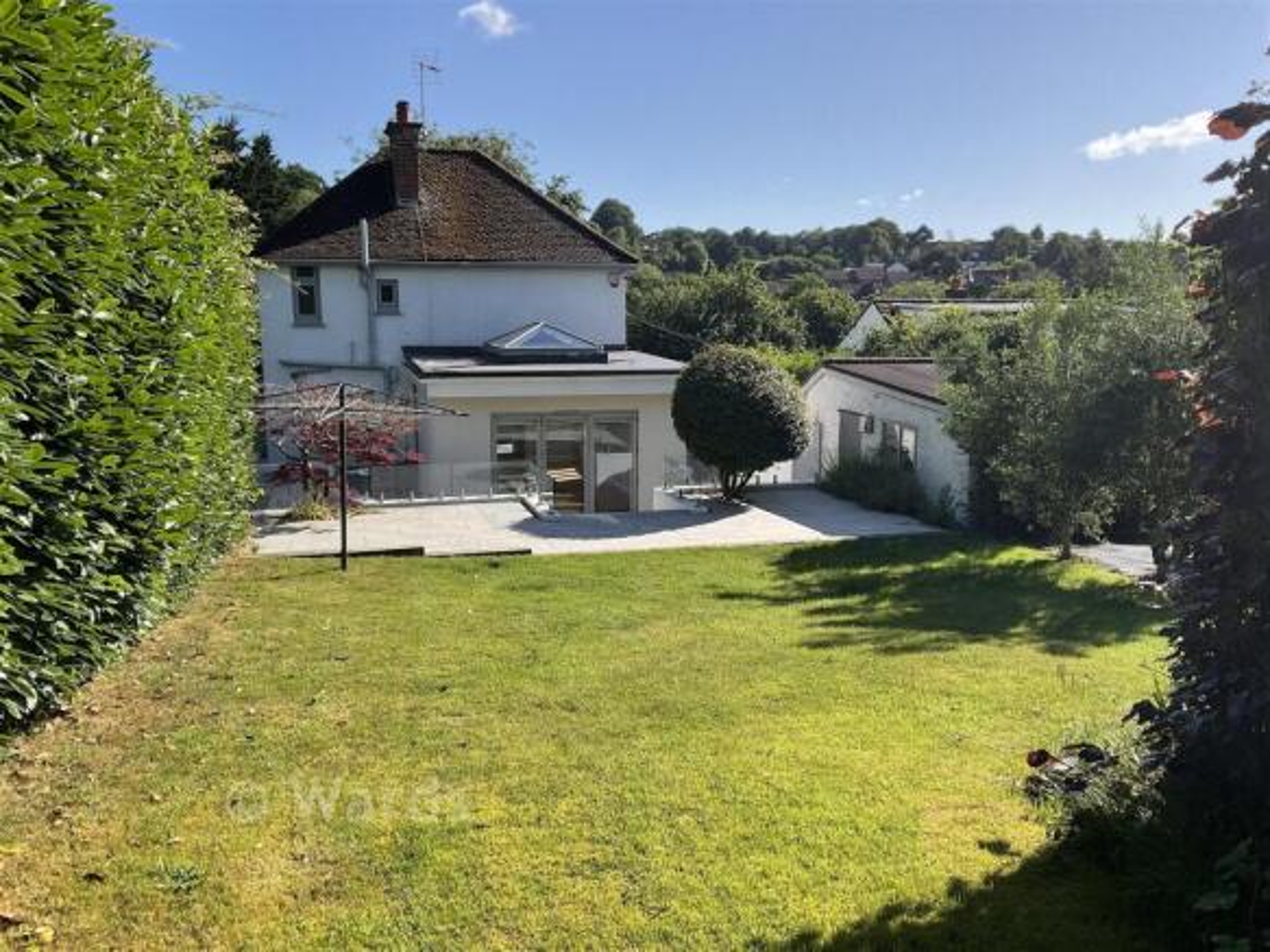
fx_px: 1064
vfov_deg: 48.2
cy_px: 476
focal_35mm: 29
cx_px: 635
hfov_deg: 61.7
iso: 16
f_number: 1.8
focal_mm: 3
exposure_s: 1/1490
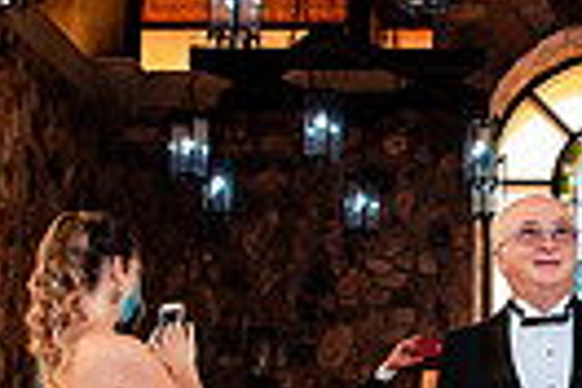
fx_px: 1827
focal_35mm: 113
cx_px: 681
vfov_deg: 12.1
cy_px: 291
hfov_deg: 17.3
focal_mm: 24
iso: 1250
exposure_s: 1/160
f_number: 5.6
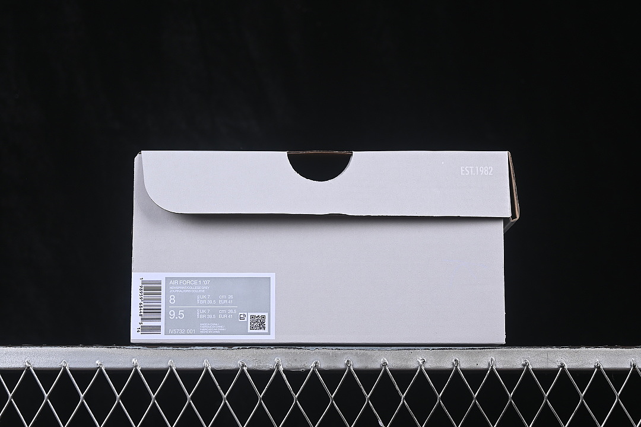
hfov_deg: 27.0
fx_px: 1335
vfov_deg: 18.2
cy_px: 214
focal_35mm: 75
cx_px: 320
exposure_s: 1/80
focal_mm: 50
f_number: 8
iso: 160
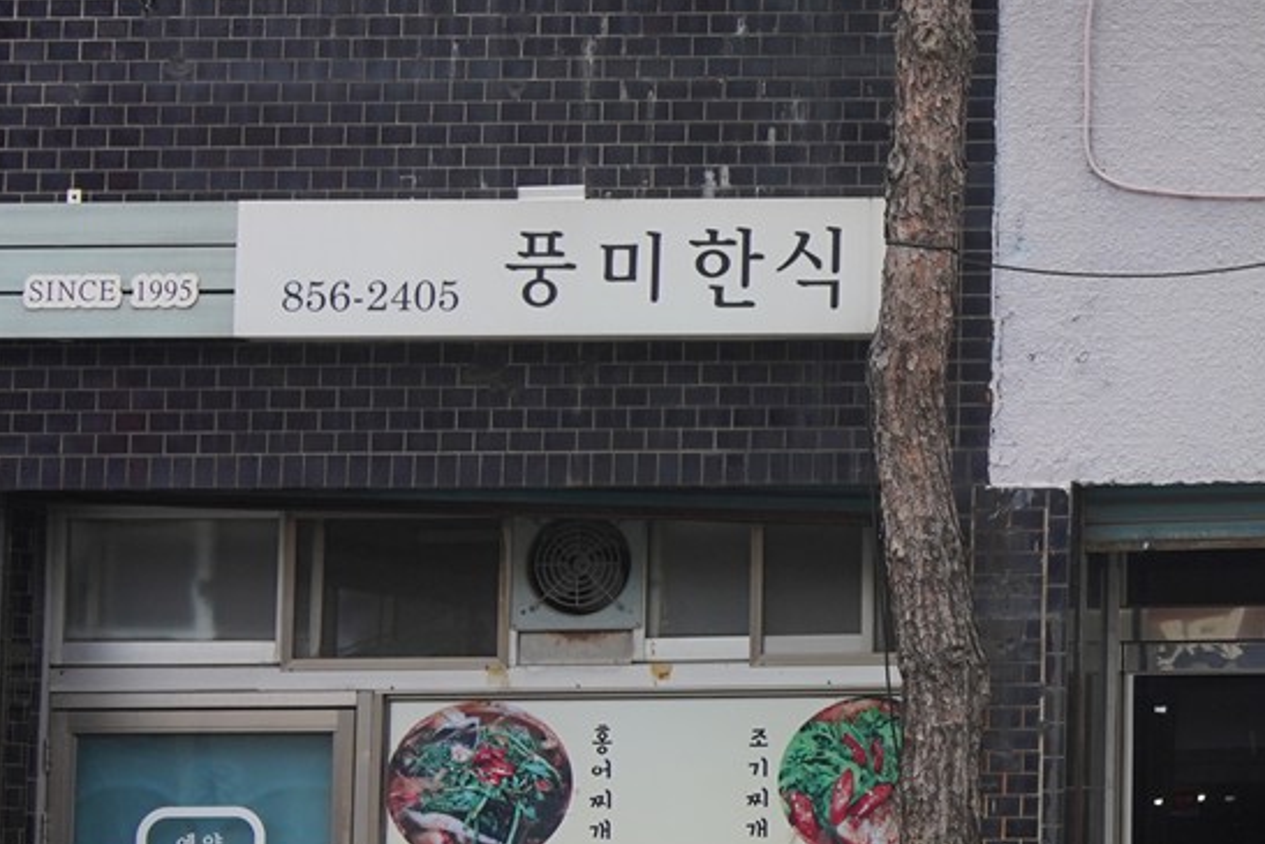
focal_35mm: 128
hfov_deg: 14.4
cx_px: 2155
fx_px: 4499
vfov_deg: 10.7
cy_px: 331
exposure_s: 1/160
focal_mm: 35
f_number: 6.3
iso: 400
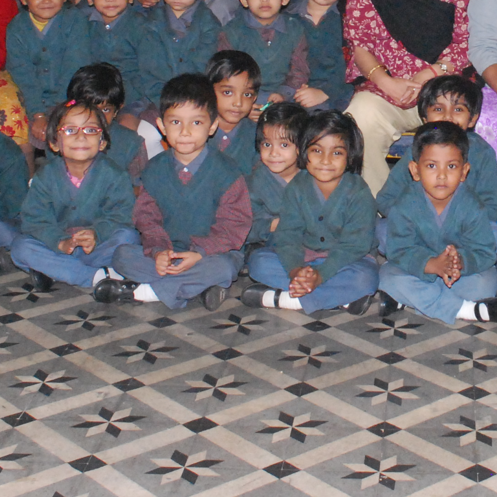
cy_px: 5
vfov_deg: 20.5
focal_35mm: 82
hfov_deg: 20.7
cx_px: 436
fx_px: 1332
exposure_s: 1/100
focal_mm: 18
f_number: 11
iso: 1600
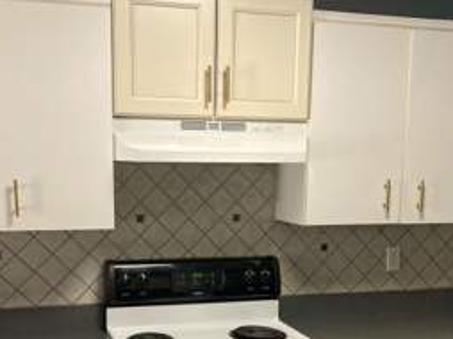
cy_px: 290
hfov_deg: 36.2
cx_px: 212
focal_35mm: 53
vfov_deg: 26.7
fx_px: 693
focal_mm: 3.99
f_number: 1.8
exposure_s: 1/60
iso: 250
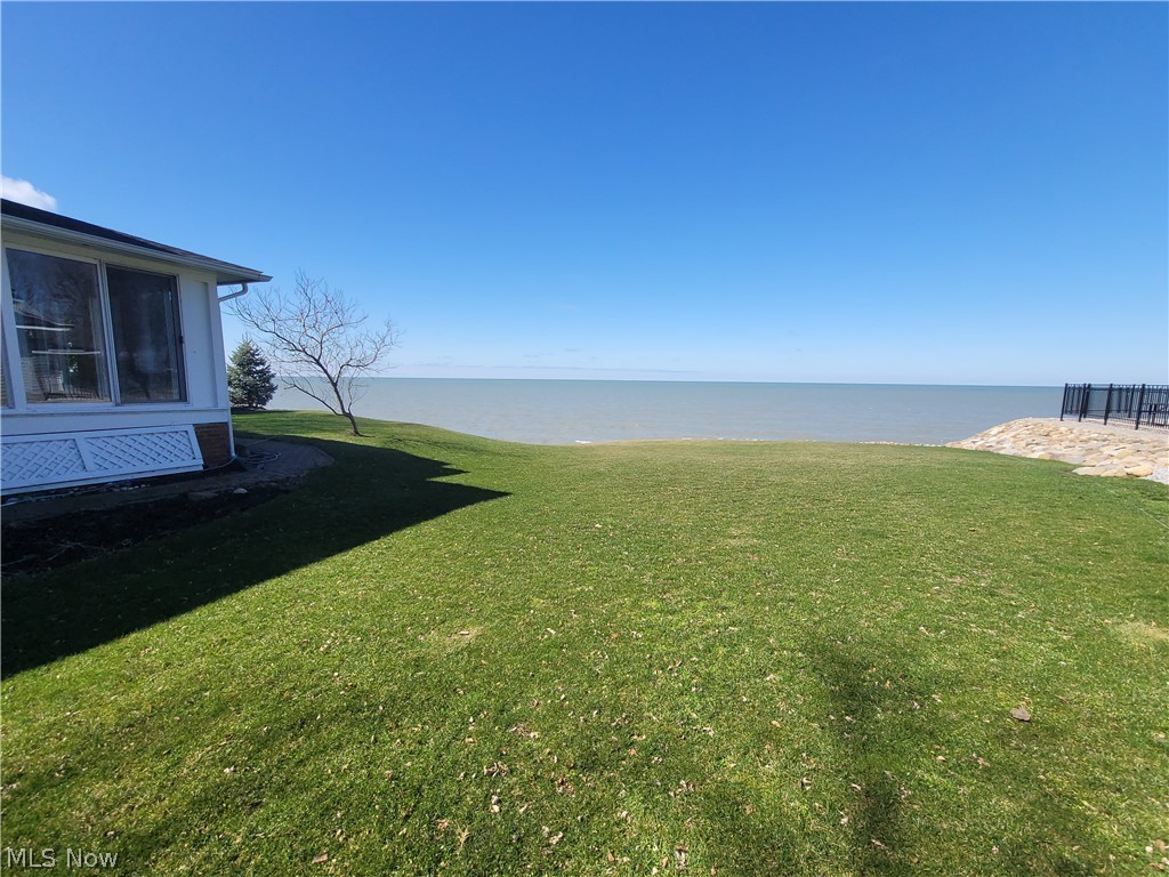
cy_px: 438
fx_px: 439
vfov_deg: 89.9
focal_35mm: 13
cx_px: 584
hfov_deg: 106.2
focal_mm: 2.2
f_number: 2.2
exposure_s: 1/1593
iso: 64
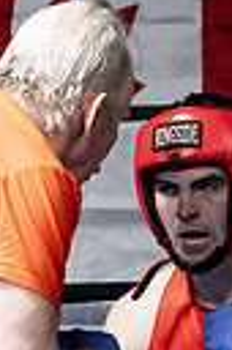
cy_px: 447
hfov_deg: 4.3
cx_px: 90
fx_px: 3072
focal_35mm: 317
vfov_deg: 6.5
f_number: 2.8
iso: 8000
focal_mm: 70
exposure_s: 1/1000
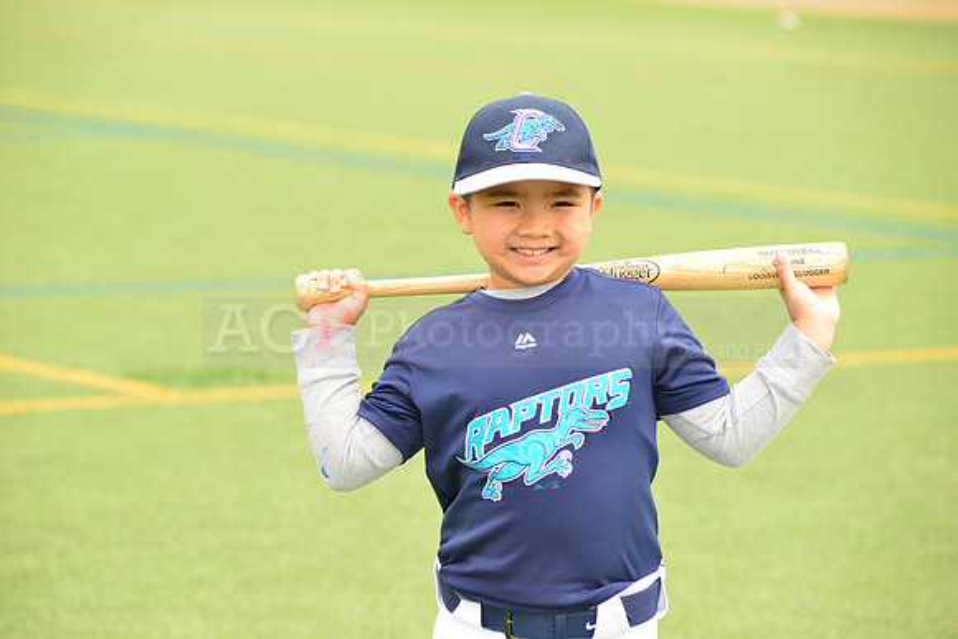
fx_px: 4924
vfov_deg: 7.4
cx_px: 479
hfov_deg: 11.1
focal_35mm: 185
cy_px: 320
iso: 250
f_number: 8
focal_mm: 185
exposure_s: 1/200
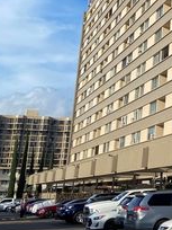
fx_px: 563
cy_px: 23
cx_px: 265
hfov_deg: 15.8
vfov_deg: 22.5
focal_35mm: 85
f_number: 1.8
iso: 32
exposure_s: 1/2268
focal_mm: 4.25
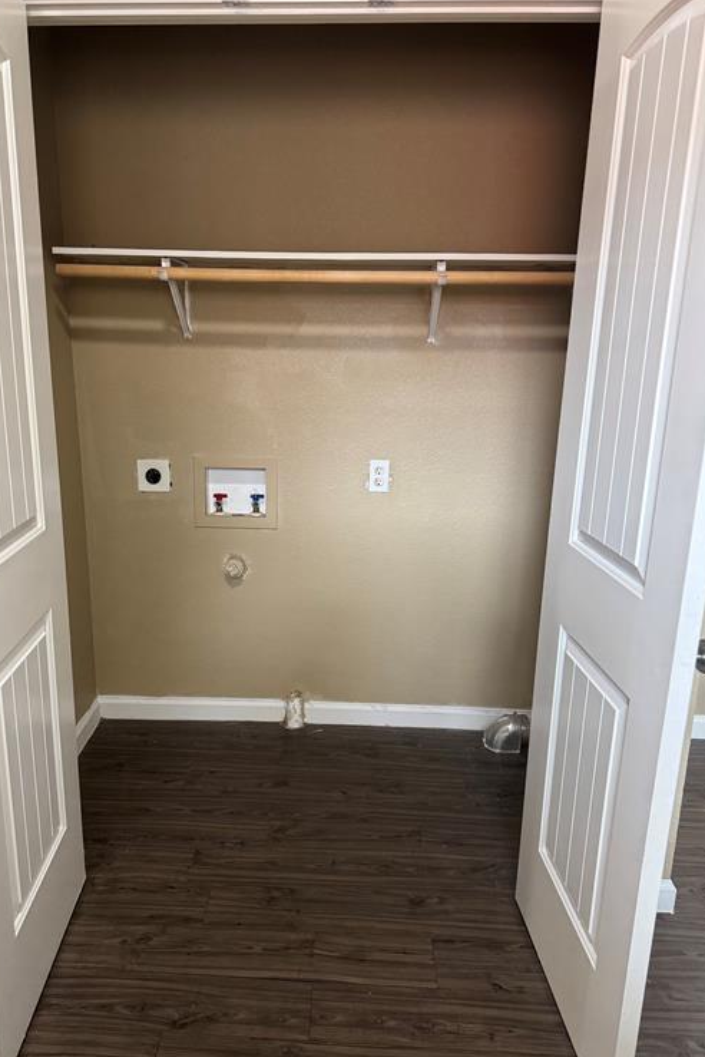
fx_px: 763
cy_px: 542
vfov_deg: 69.4
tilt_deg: -14.6
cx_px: 302
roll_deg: -0.8
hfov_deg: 49.4
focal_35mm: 26
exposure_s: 1/60
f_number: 1.78
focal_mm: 6.76
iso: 320
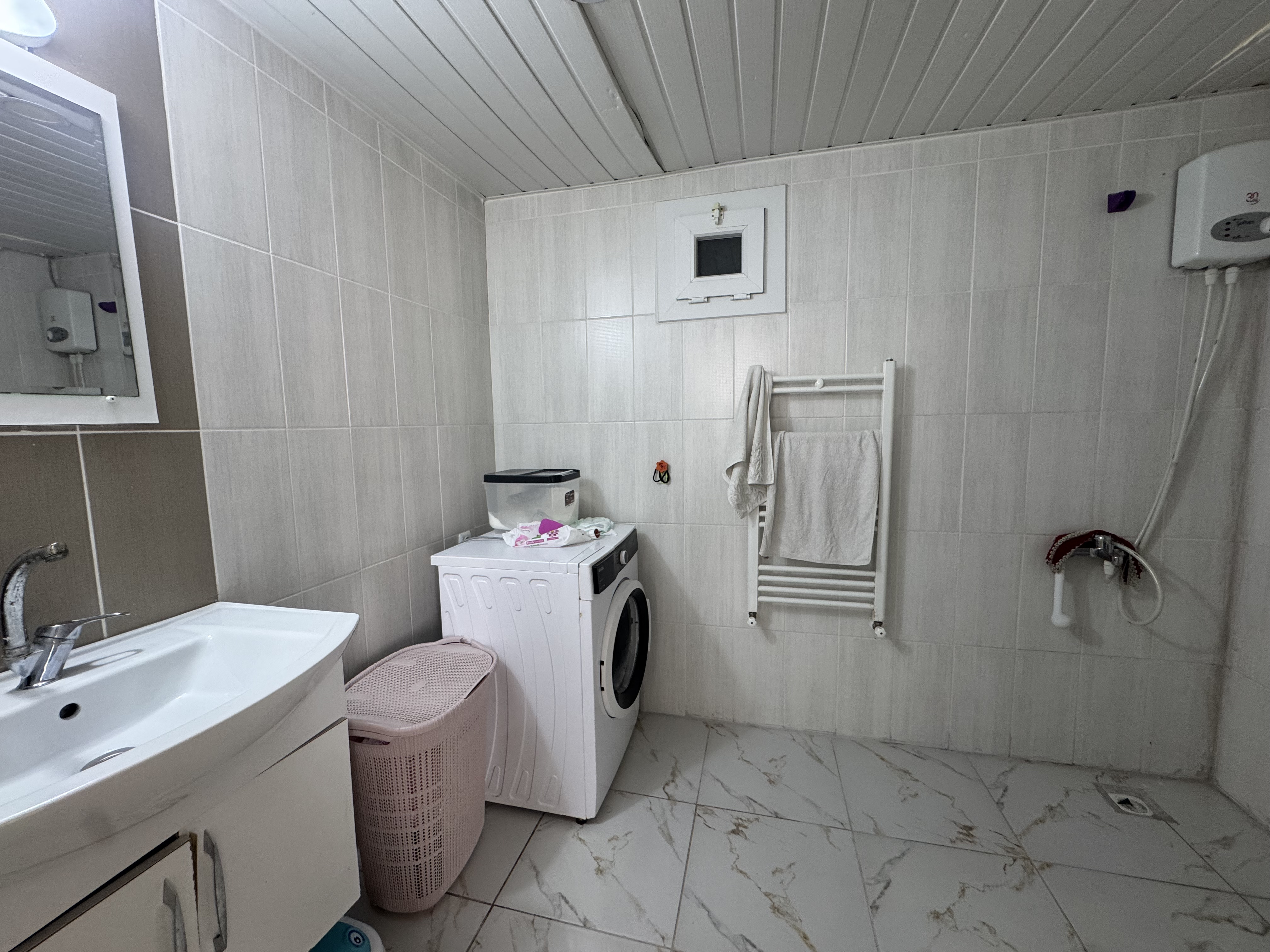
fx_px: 514
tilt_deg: -5.7
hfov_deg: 102.1
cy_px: 476
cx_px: 635
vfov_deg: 85.7
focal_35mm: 14
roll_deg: +0.9
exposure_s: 1/50
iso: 160
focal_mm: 2.22
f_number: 2.2
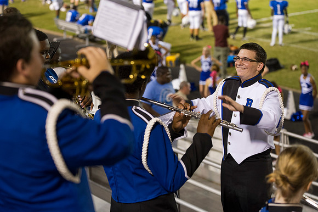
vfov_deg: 12.4
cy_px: 106
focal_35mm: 110
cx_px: 159
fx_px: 971
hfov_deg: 18.6
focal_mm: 110
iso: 4000
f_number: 4
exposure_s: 1/80
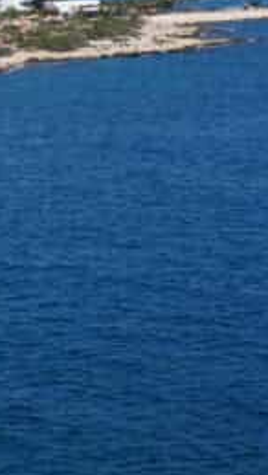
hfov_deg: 6.8
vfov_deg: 14.2
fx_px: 1879
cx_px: -696
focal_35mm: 149
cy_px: 8
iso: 100
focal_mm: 18
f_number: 10
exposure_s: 1/250
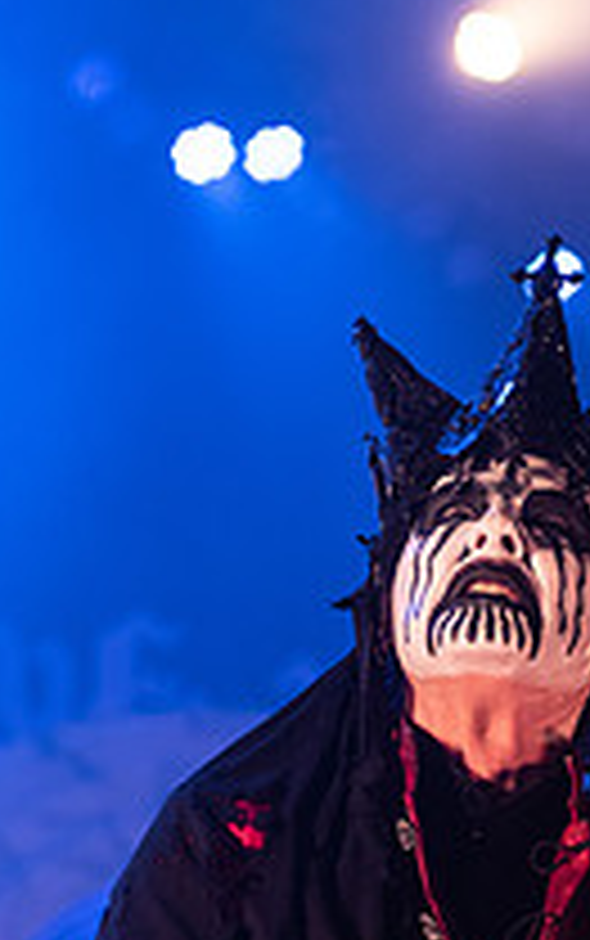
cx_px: 446
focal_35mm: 136
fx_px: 3492
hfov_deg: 9.6
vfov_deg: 15.3
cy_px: 724
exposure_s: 1/320
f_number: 3.2
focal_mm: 62
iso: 2000
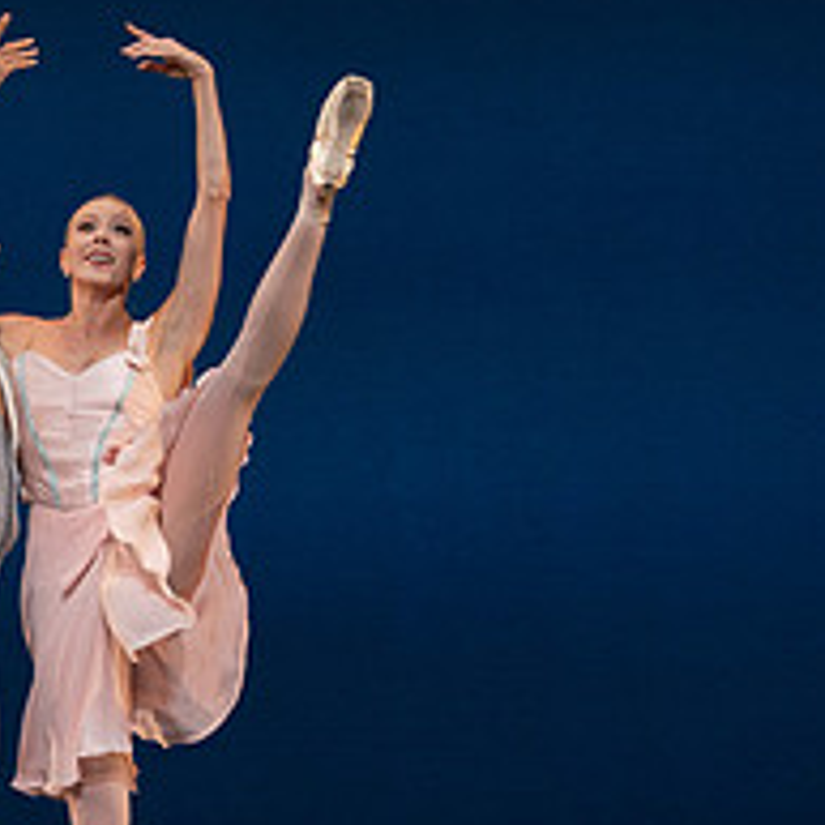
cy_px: 558
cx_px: -269
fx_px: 13779
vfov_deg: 3.4
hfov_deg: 3.4
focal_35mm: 511
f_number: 8
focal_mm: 200
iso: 3200
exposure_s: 1/500
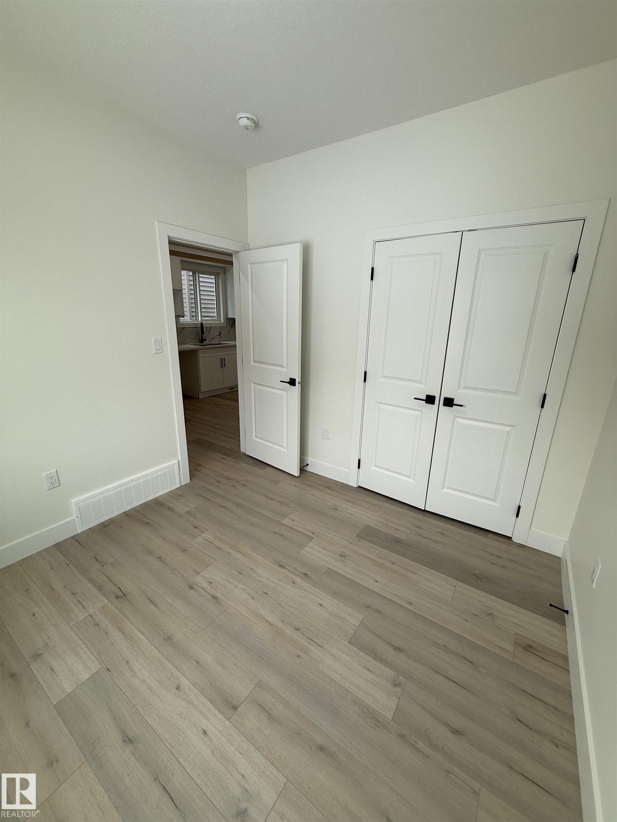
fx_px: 333
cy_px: 411
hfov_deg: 85.7
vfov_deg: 102.1
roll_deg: -0.7
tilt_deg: -15.2
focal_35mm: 14
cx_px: 308
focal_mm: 2.22
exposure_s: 1/124
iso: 50
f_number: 2.2
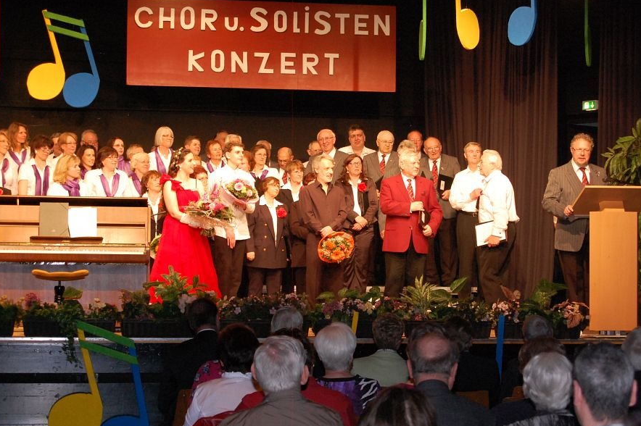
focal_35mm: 96
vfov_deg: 14.3
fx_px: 1701
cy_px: 185
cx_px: 355
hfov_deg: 21.3
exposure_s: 1/60
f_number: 5.6
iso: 1250
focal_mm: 55
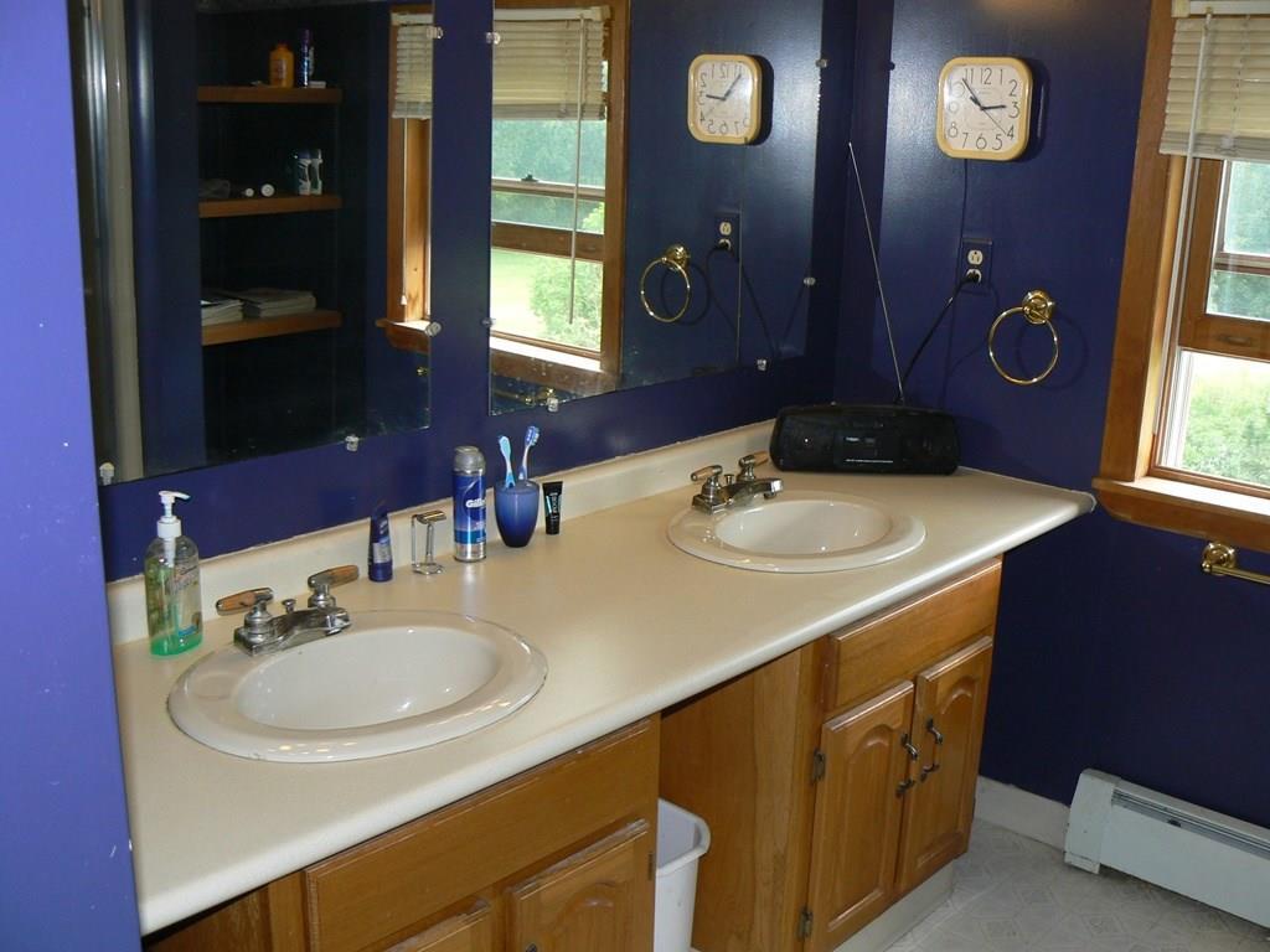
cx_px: 635
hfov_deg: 51.4
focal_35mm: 36
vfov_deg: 39.7
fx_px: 1321
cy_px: 476
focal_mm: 6
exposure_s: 1/30
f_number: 2.8
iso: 100
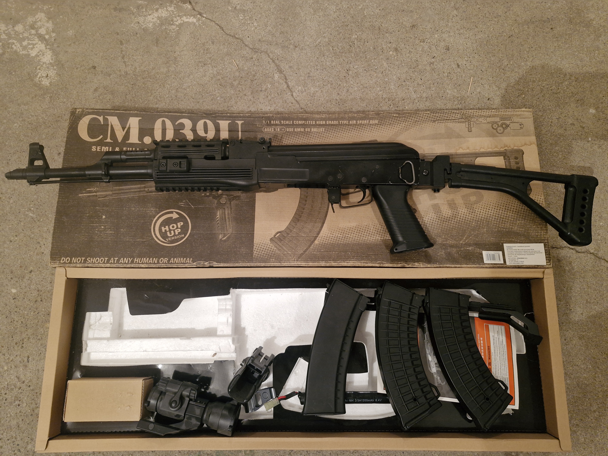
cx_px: 304
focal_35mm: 23
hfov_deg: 73.9
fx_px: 404
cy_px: 228
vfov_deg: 58.9
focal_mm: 5.54
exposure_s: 1/50
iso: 800
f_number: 1.8
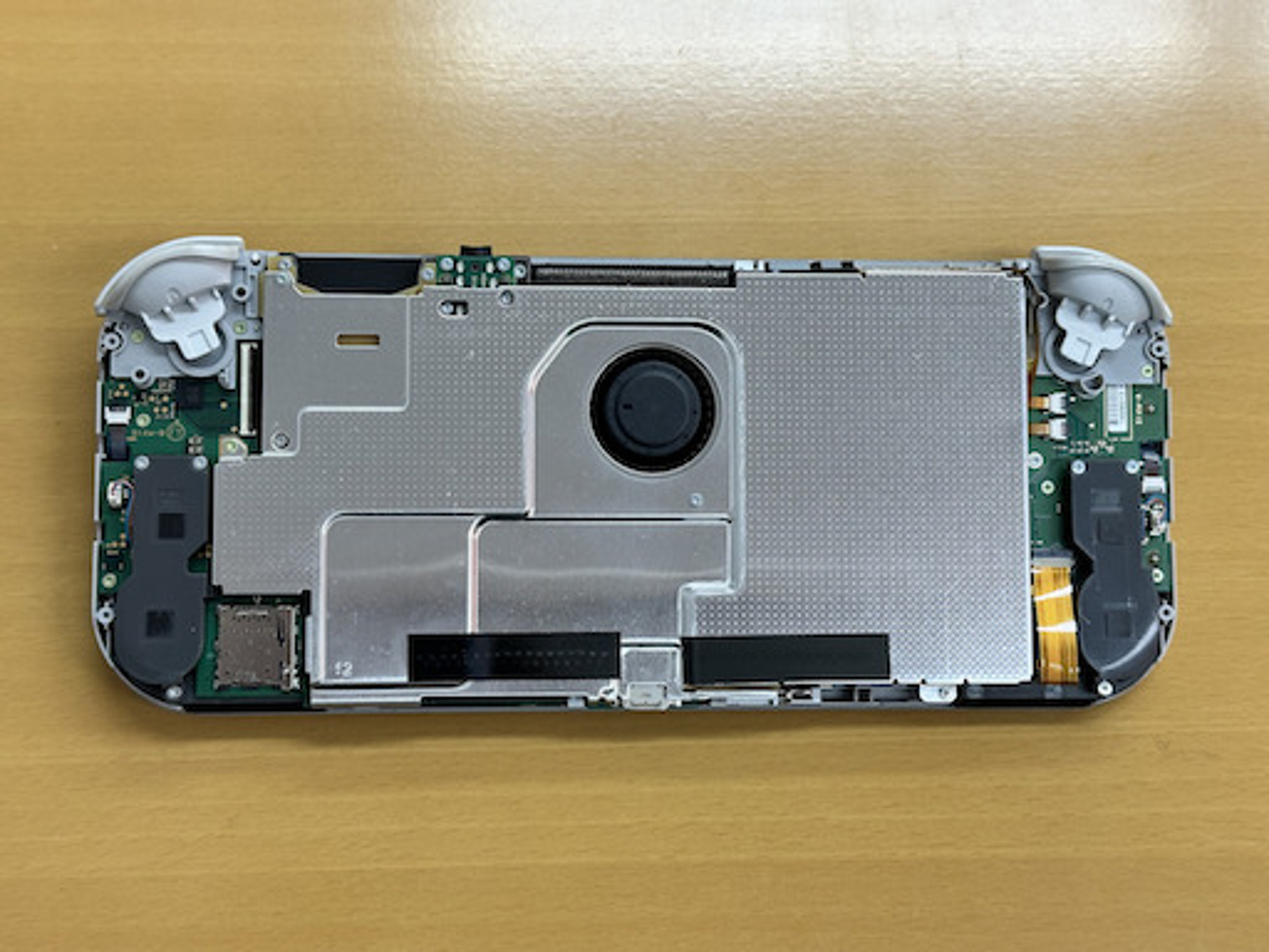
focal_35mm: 48
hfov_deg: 39.7
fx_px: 1760
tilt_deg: -79.1
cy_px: 476
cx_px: 634
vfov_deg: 30.3
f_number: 1.78
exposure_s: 1/100
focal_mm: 6.86
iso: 80
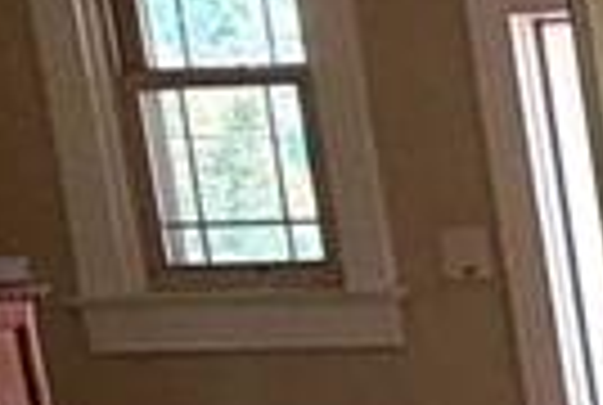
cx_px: 1782
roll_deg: +2.0
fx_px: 1863
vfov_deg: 12.2
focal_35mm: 111
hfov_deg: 11.4
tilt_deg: -8.4
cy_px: 472
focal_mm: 2.22
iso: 250
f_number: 2.2
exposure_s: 1/120
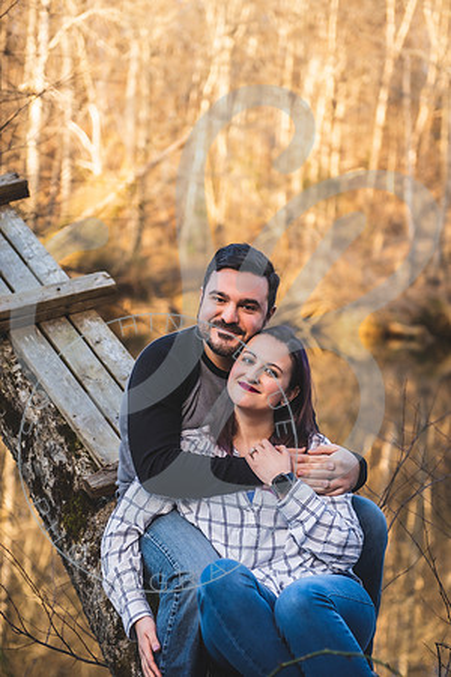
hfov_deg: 19.5
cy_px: 338
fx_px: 1315
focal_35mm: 70
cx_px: 226
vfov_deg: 28.8
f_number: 2.8
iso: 100
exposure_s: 1/320
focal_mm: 70
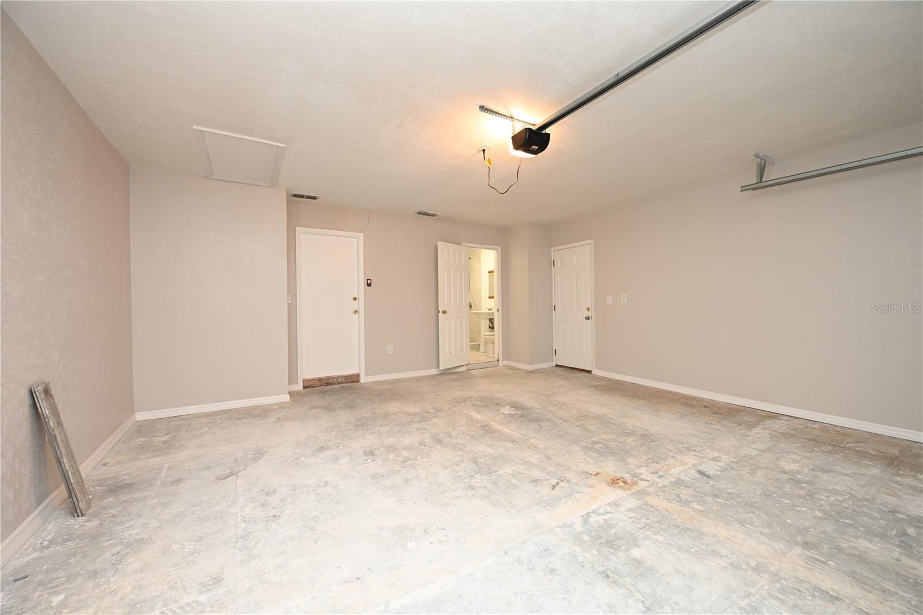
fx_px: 359
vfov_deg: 81.2
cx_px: 462
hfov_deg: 104.3
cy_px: 308
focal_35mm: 14
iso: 1800
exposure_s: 1/60
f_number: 4
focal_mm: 14
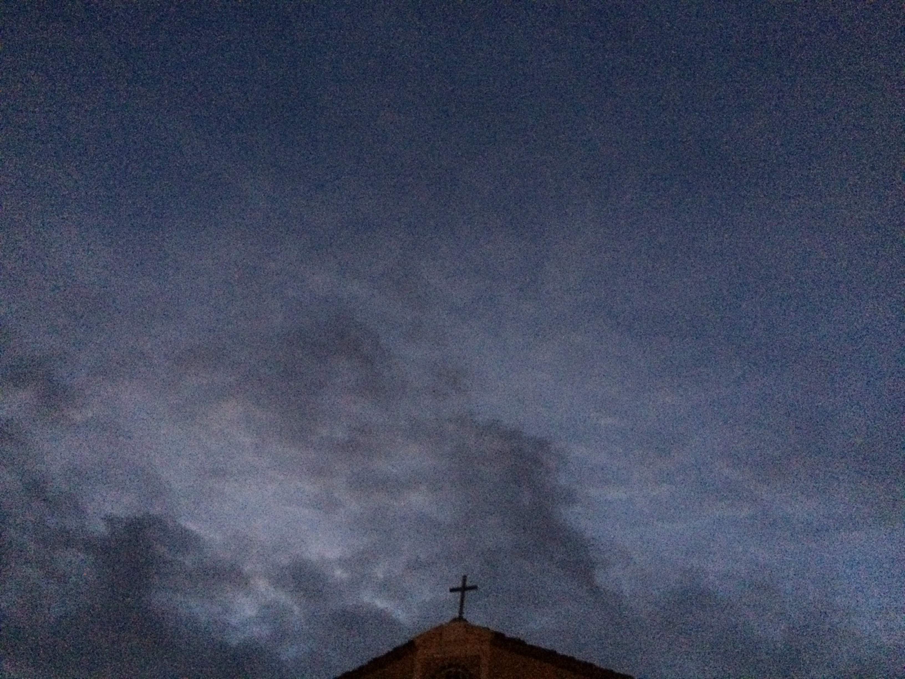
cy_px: 340
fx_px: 758
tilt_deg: +48.4
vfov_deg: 48.2
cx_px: 452
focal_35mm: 29
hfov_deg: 61.7
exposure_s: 1/15
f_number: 2.2
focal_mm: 4.15
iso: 800
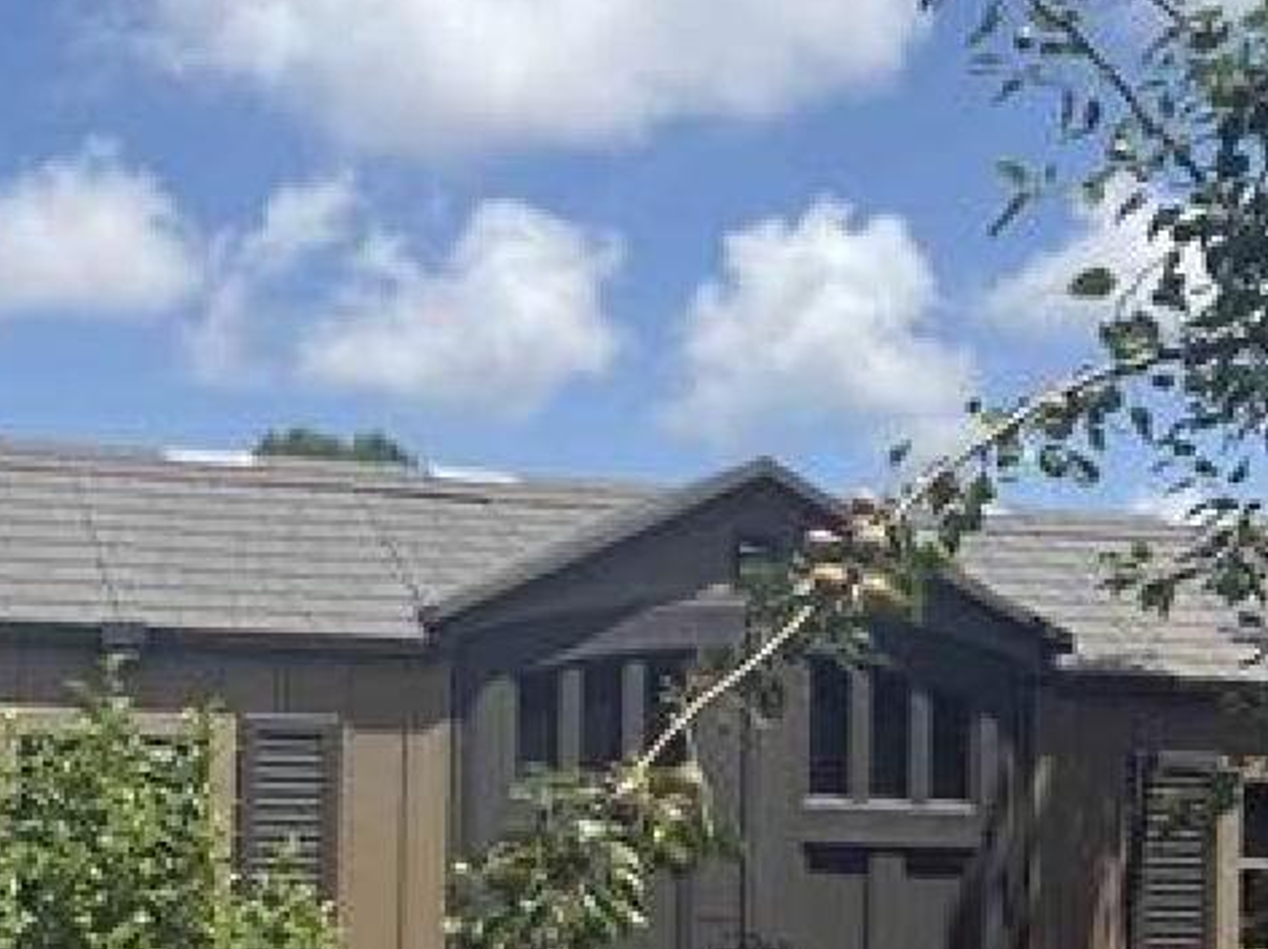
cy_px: 668
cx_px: 357
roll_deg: -1.3
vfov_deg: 22.4
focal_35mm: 65
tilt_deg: +3.8
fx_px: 2379
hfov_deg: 29.5
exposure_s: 1/4975
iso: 80
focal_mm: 6.76
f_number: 1.78
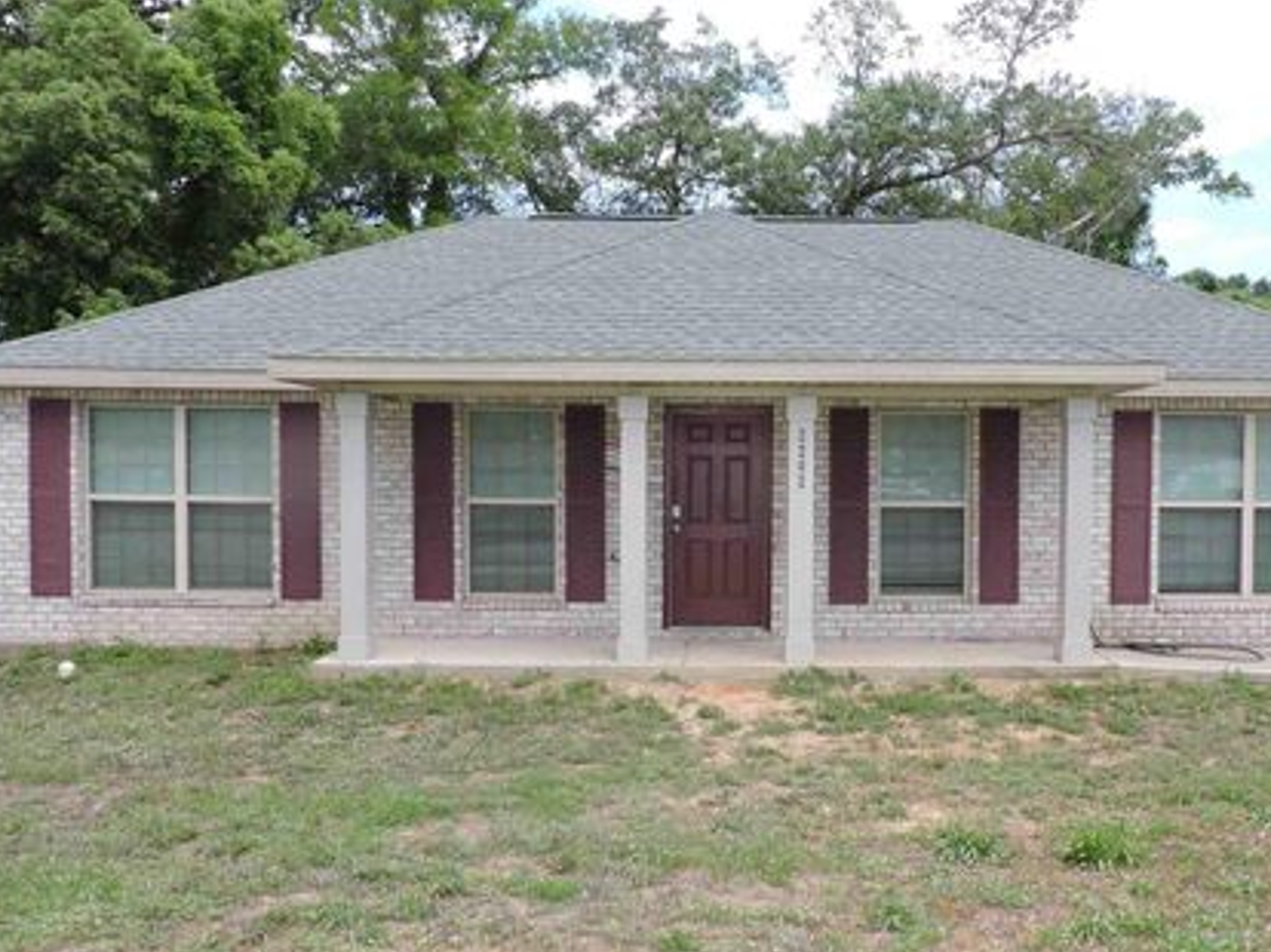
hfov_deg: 61.3
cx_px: 740
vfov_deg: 48.1
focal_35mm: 29
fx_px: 1064
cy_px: 524
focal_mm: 4.3
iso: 200
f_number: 3
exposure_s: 1/1000
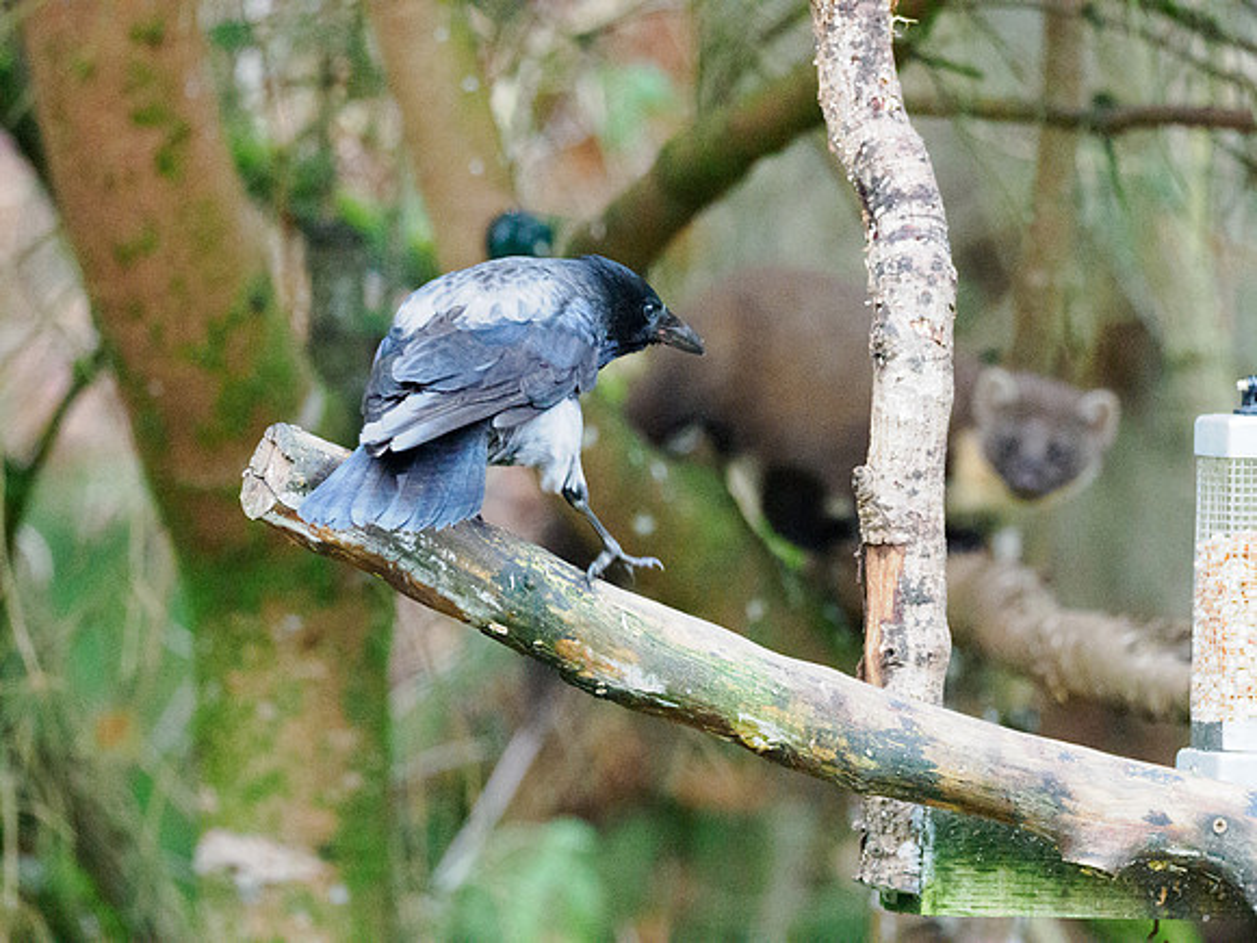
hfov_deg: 3.3
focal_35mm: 601
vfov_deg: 2.5
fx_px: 21824
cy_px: 472
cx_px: 628
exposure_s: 1/250
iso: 20000
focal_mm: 300
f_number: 4
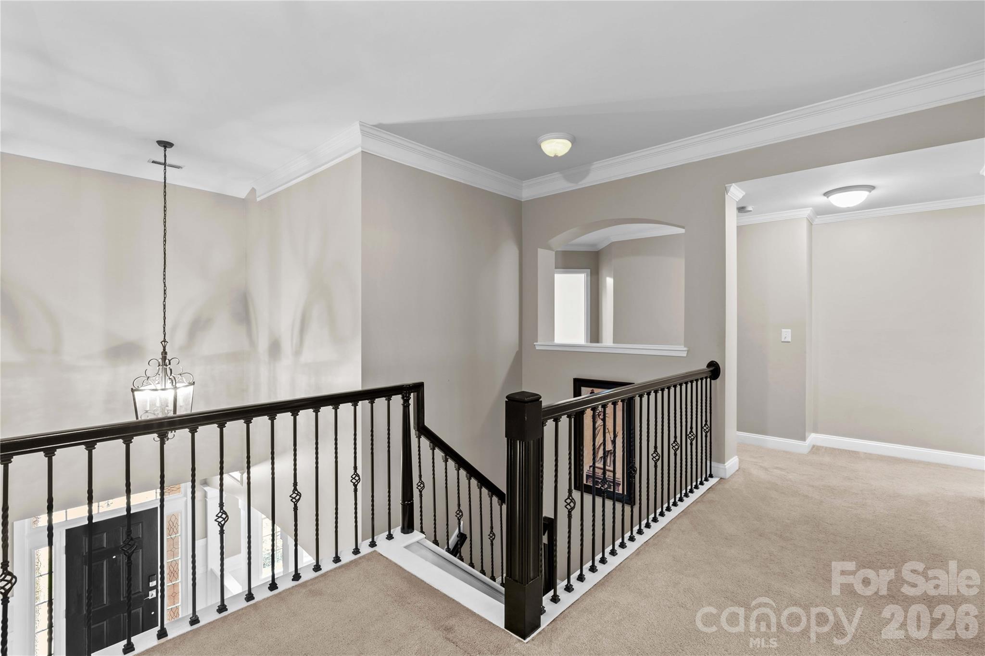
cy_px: 328
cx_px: 492
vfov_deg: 73.7
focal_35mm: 16
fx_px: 438
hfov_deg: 96.8
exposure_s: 2
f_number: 8
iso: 100
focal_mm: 16
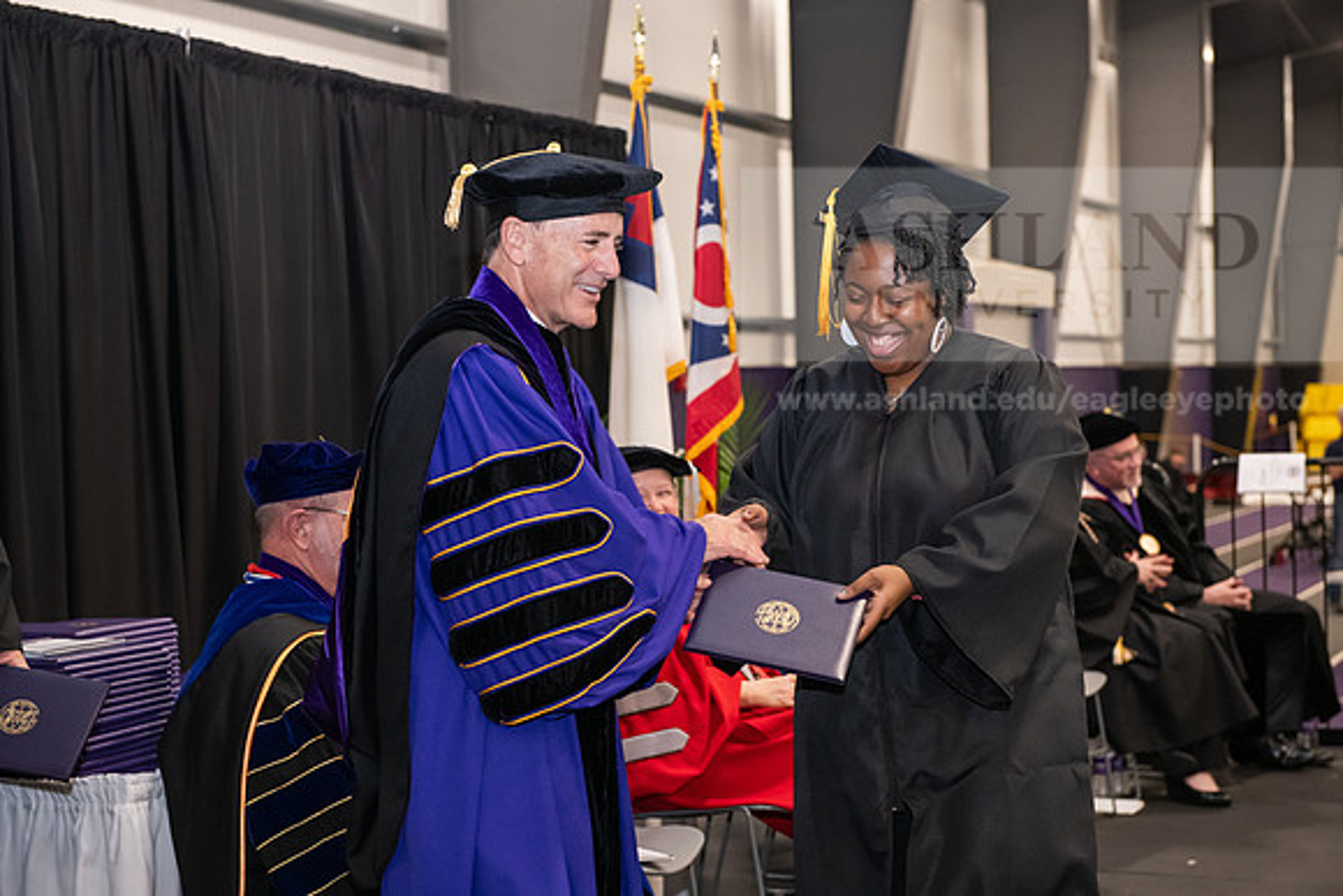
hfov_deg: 30.5
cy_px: 448
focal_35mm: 66
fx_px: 2463
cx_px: 672
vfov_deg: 20.6
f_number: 5
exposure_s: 1/125
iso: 2500
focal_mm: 66
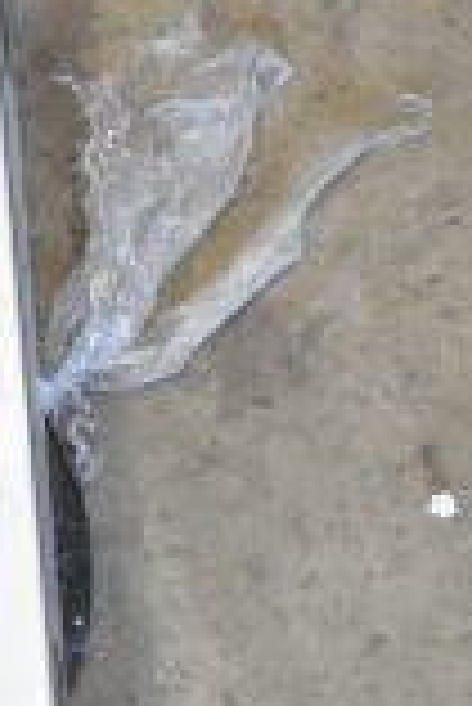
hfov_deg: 4.8
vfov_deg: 7.4
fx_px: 5475
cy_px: 54
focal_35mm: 279
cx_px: -787
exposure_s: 1/60
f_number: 4.5
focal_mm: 32
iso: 1600
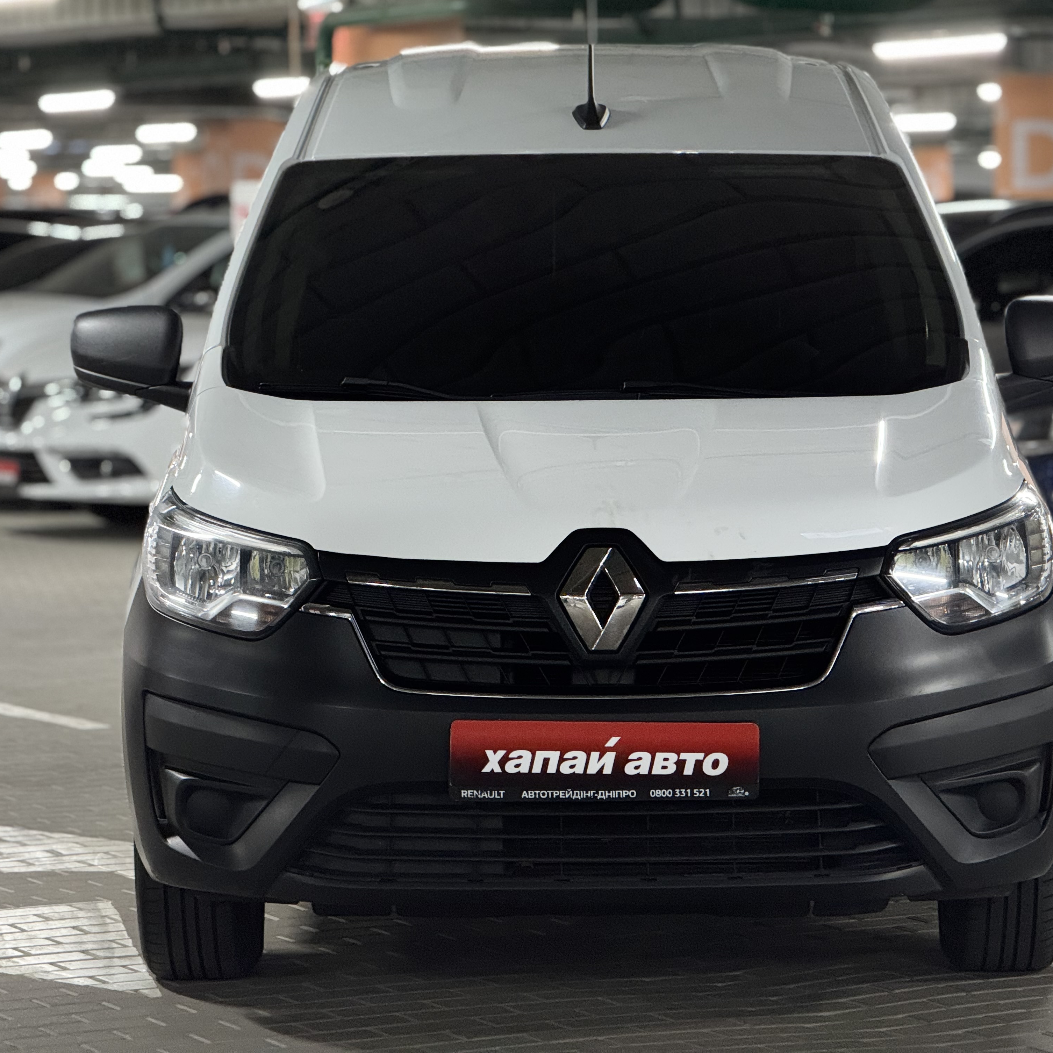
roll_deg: +0.7
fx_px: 4887
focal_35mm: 142
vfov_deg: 12.3
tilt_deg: -2.7
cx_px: 595
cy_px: 525
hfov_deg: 12.3
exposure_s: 1/50
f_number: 2.8
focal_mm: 15.66
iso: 640
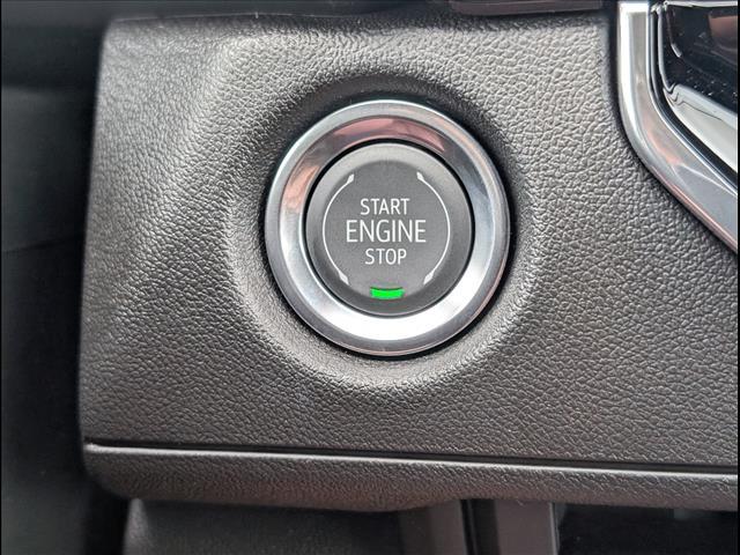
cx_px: 370
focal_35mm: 49
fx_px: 1047
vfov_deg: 29.7
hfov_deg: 38.9
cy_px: 278
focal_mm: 6.9
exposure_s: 1/86.2
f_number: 1.68
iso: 59
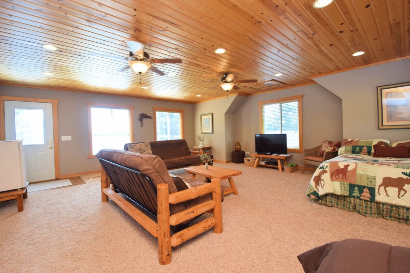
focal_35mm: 15
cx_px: 205
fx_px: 171
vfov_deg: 77.3
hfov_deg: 100.4
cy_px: 136
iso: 400
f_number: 5
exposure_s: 1/100
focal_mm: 10
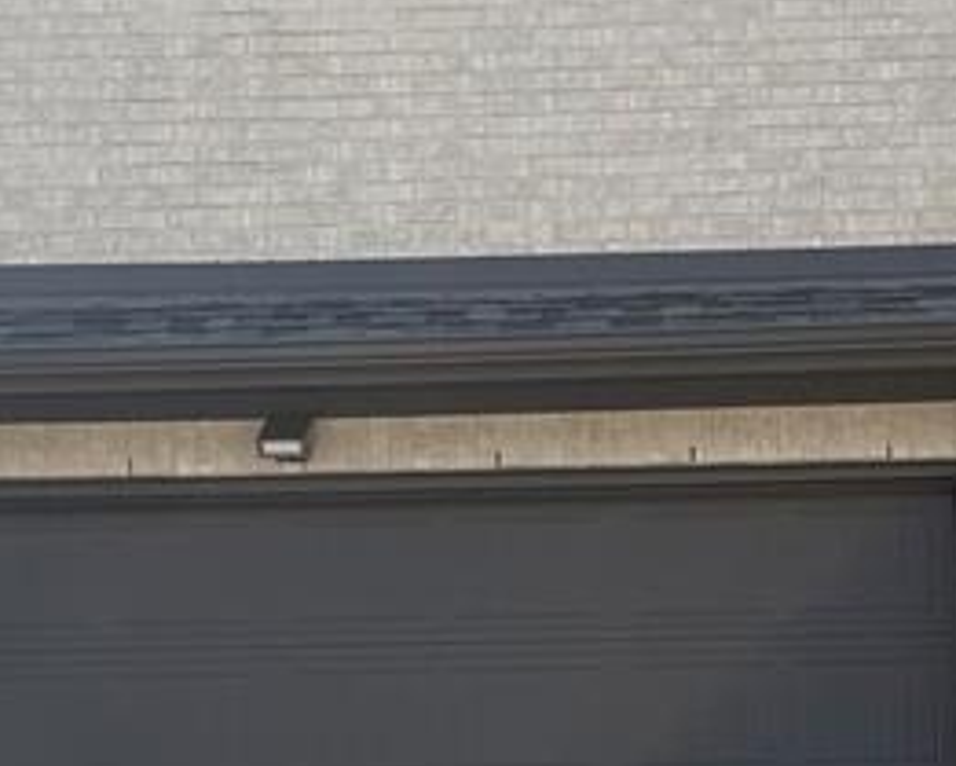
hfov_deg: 20.7
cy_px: 557
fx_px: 2604
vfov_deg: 16.7
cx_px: 689
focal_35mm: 92
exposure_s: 1/4975
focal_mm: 6.76
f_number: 1.78
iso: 100
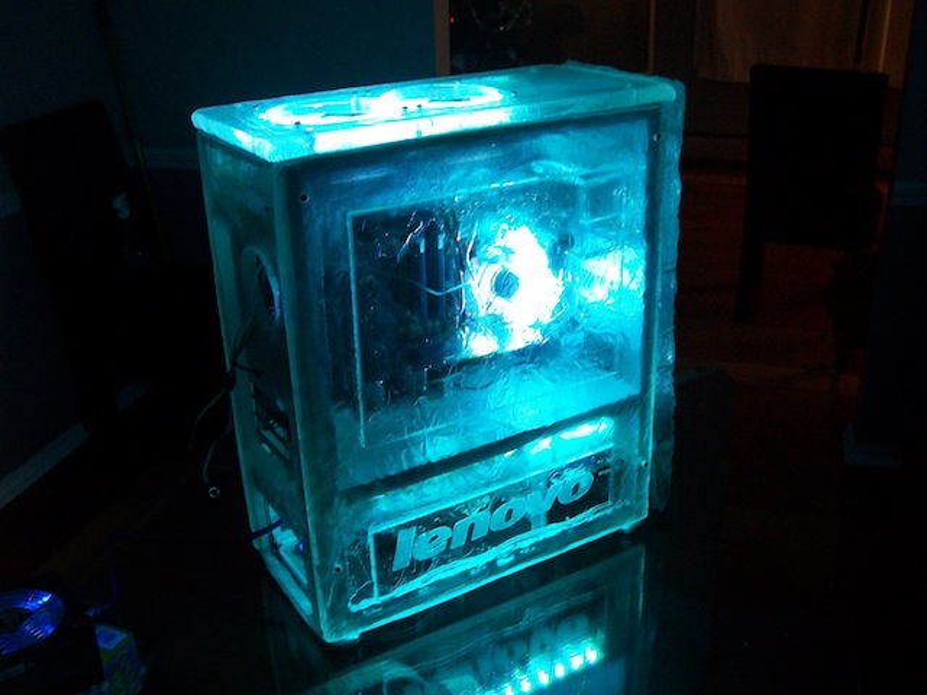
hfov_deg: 51.4
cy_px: 348
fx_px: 964
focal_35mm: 36
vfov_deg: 39.7
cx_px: 464
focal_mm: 6
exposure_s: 1/13
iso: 160
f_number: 2.7
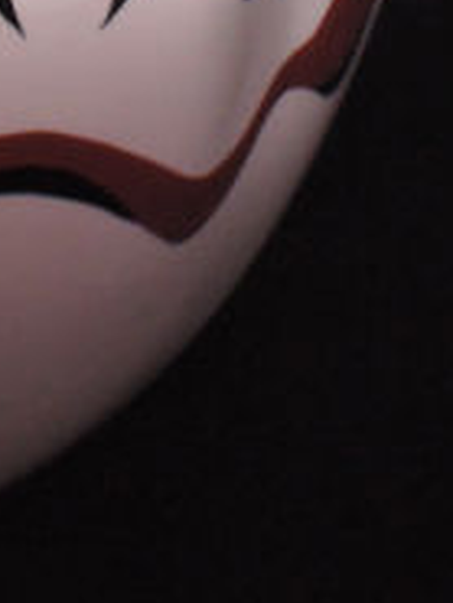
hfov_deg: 3.3
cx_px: -274
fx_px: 7913
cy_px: -649
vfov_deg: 4.3
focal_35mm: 454
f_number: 7.3
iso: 800
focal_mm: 22.4
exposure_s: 1/25
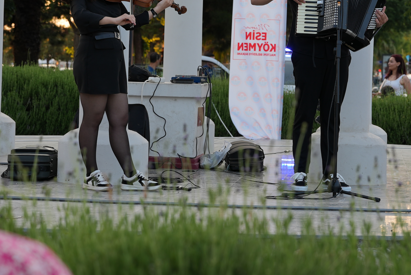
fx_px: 1464
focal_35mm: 128
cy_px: 48
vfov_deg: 10.7
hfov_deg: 16.0
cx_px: 267
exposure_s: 1/100
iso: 100
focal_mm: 73.1
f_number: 5
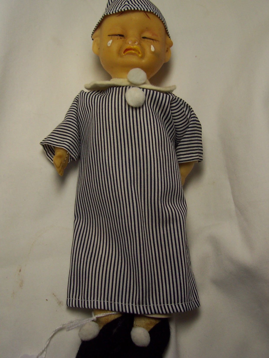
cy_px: 179
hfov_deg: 38.7
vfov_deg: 50.1
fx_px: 383
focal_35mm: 37
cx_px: 134
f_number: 2.8
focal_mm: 5.6
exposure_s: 1/125
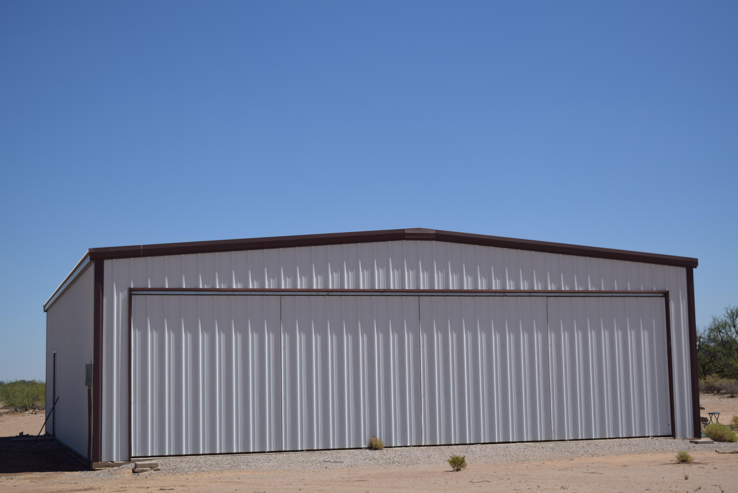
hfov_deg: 35.0
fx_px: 1169
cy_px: 246
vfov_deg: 23.8
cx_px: 369
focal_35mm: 57
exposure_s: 1/2500
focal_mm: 38
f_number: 4.8
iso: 200
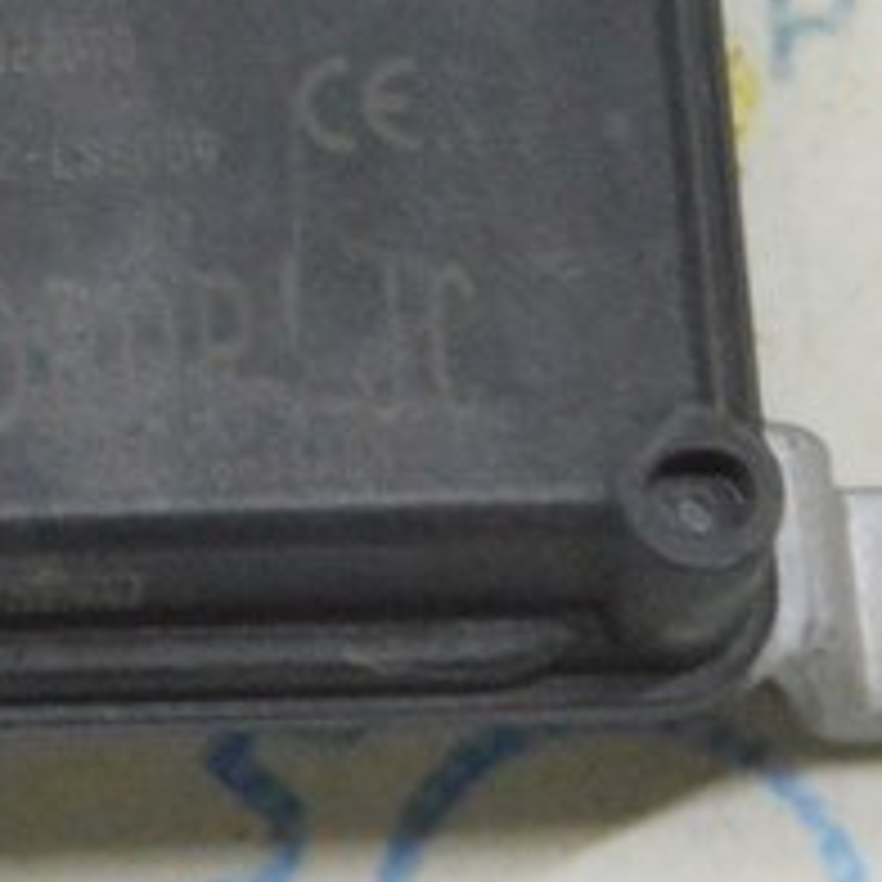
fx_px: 8043
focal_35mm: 279
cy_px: -160
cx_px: -81
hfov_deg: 6.3
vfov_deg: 6.2
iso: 6400
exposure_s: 1/20
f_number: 20
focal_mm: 42
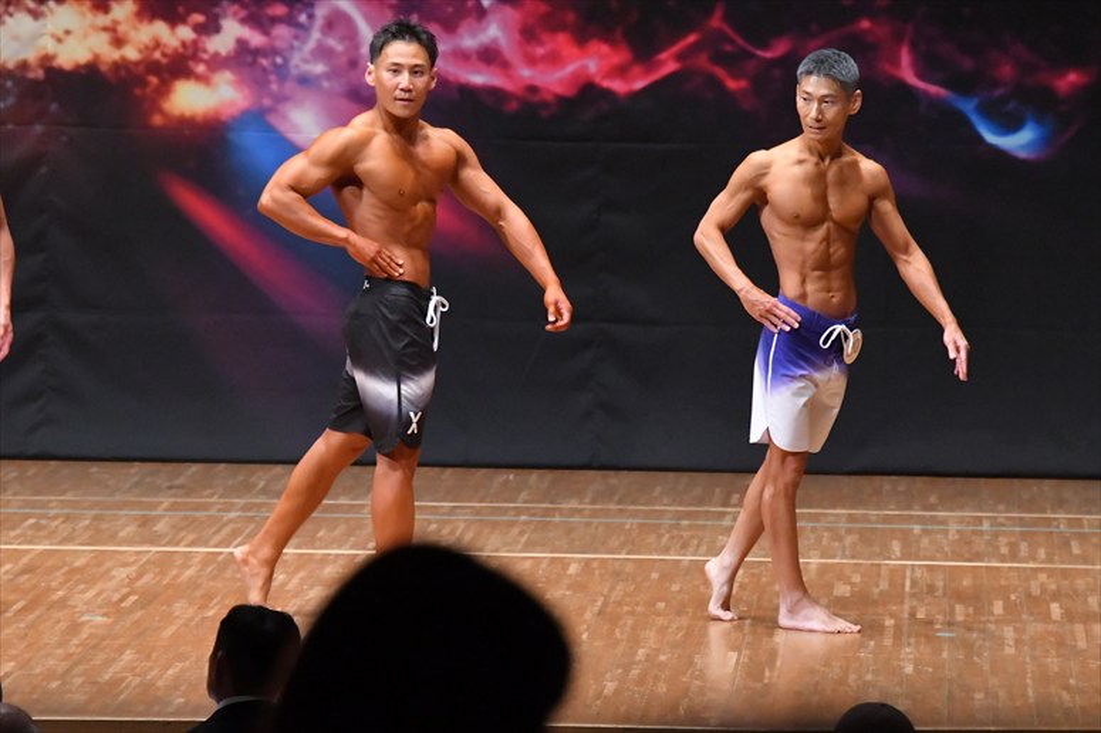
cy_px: 366
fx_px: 8254
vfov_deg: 5.1
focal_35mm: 270
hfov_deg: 7.6
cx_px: 550
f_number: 5.6
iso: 8000
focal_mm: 180
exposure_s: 1/400
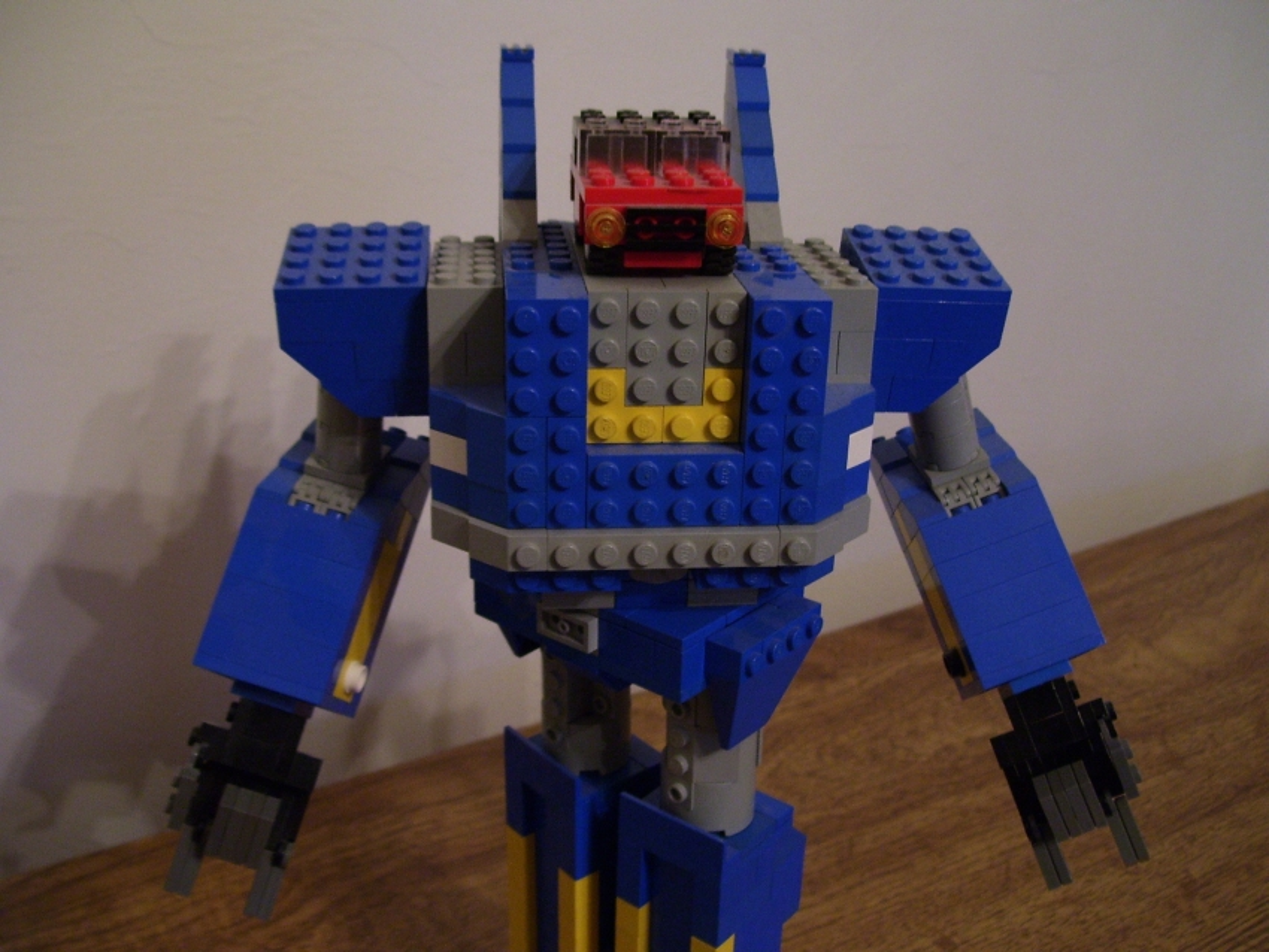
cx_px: 634
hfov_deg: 50.1
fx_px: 1357
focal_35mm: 37
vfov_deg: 38.7
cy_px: 476
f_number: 2.7
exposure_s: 1/8
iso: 160
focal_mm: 6
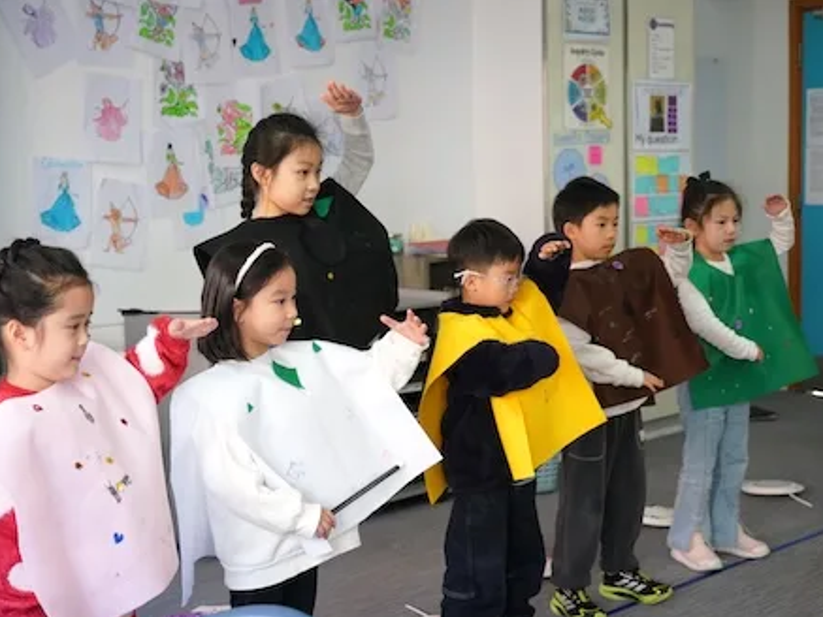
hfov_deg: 34.9
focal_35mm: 55
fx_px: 1308
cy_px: 312
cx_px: 437
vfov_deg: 26.6
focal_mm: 50
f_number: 4
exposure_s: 1/500
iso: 4000
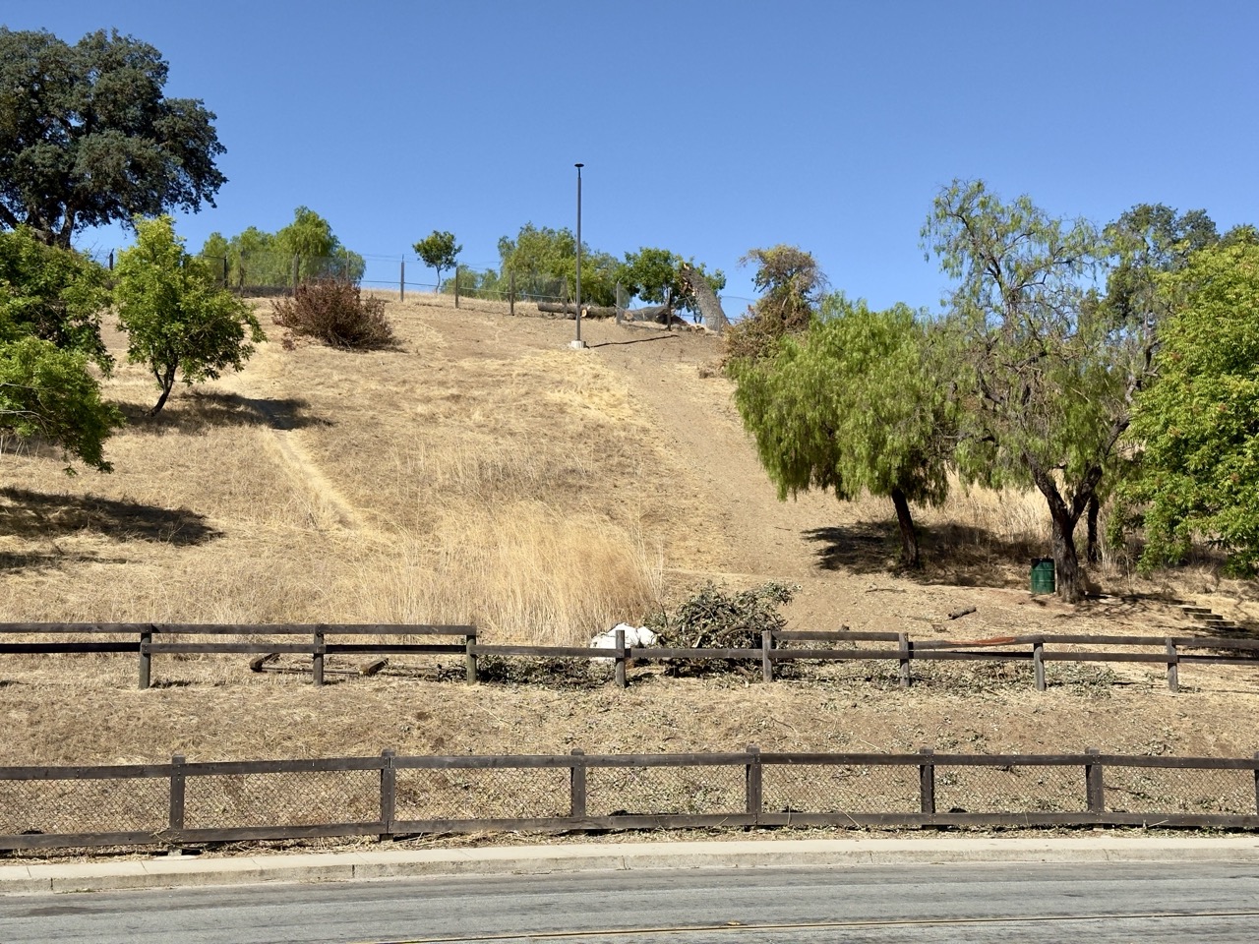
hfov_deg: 39.7
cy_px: 472
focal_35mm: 48
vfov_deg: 30.3
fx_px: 1746
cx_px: 630
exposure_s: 1/6024
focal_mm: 6.76
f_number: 1.78
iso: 80
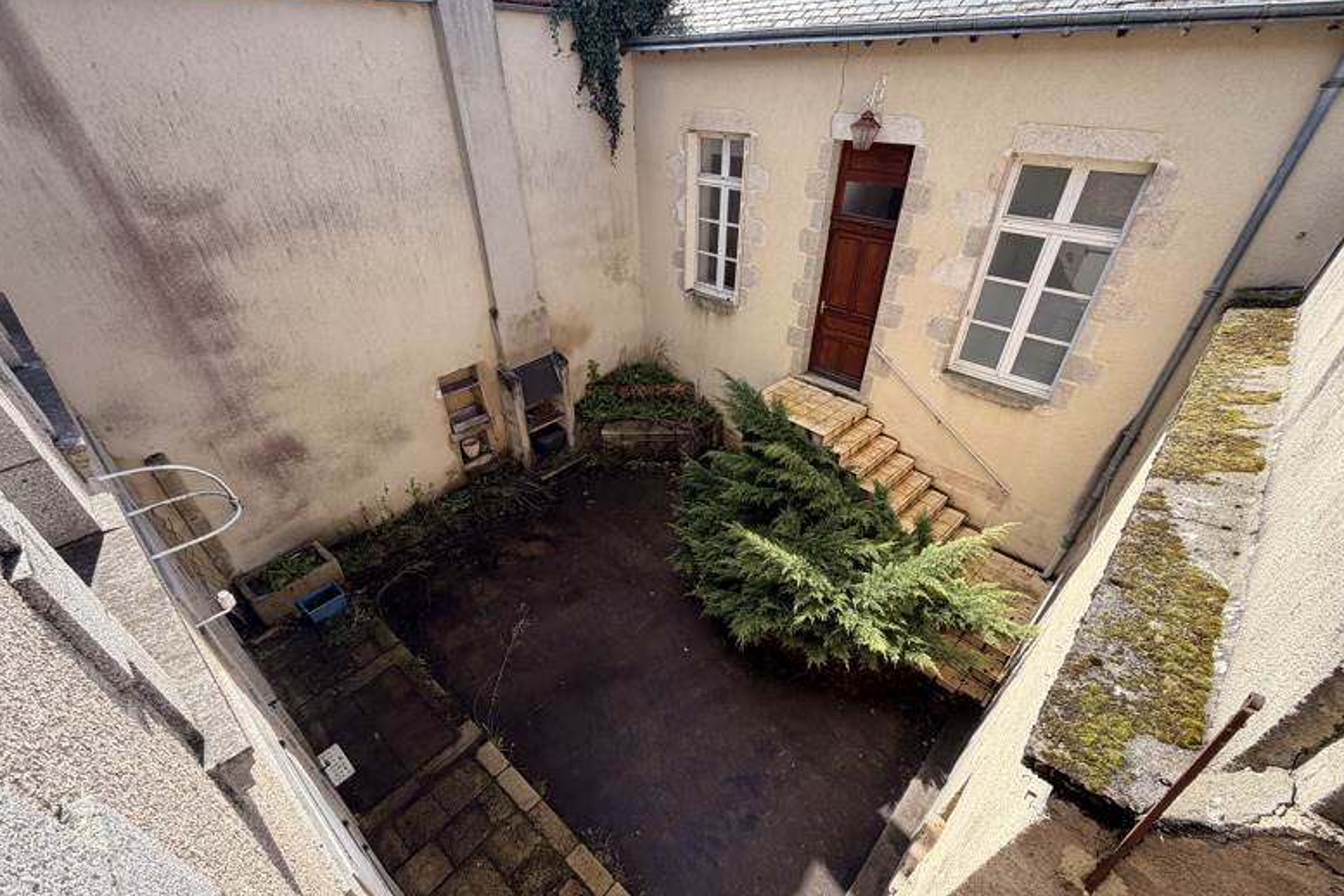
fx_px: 560
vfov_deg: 77.3
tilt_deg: -35.6
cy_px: 474
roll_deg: +0.9
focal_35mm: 15
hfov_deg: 100.4
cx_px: 666
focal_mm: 2.22
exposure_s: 1/472
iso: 64
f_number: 2.2
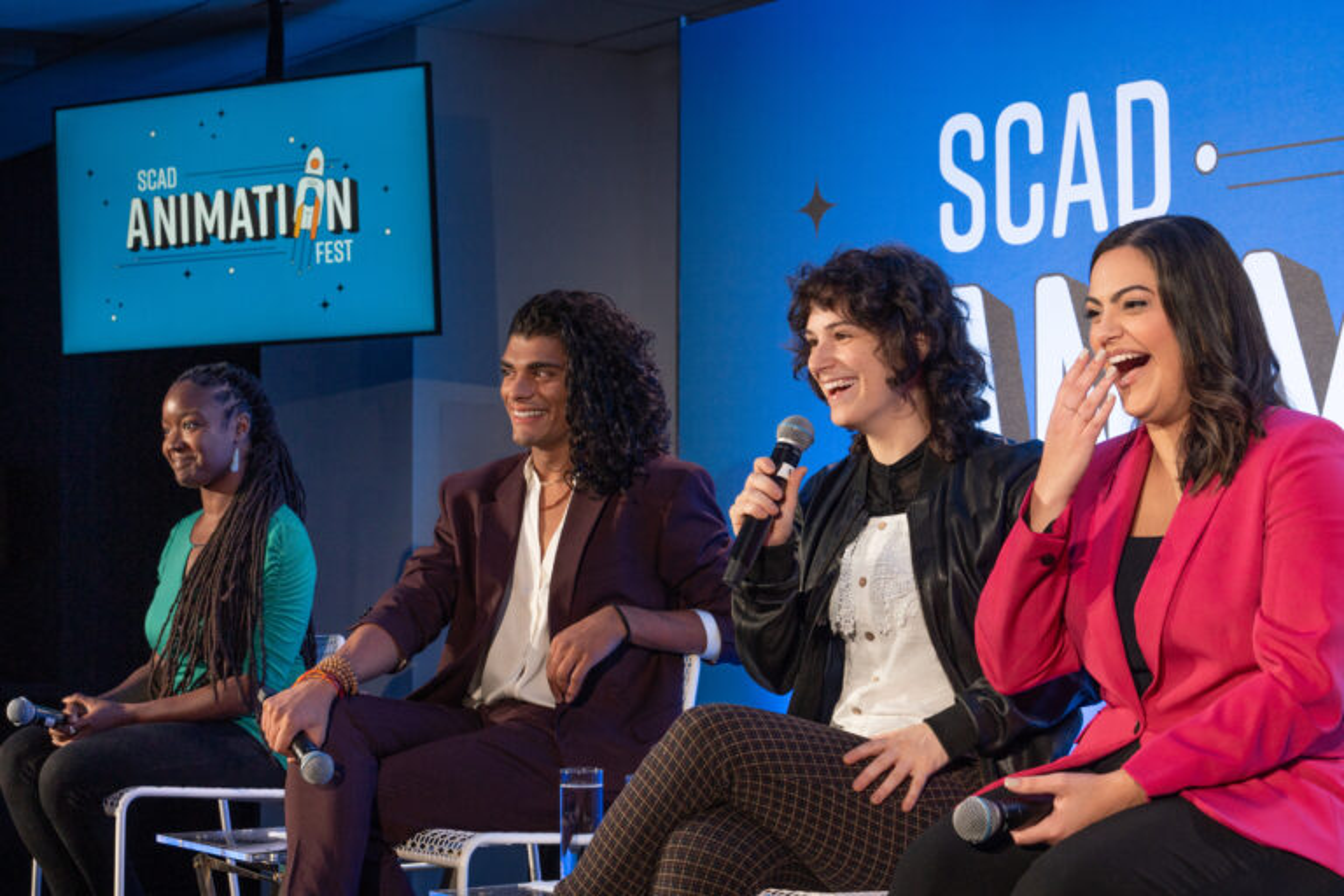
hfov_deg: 28.8
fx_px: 2613
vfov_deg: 19.5
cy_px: 448
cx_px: 672
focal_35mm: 70
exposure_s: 1/125
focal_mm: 70
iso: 1000
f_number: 9
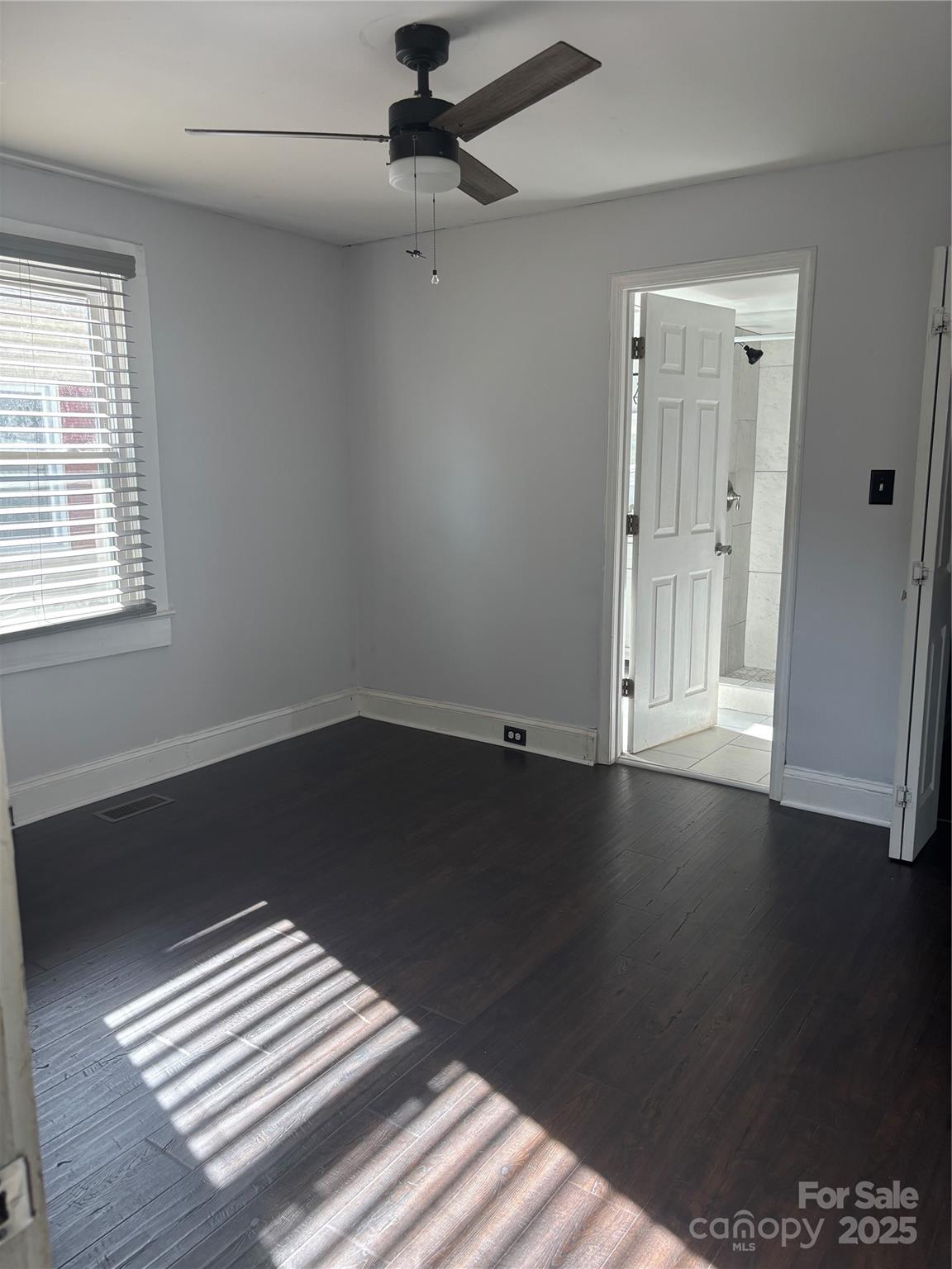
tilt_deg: -11.9
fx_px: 953
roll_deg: -0.4
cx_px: 476
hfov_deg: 53.1
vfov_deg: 67.3
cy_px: 634
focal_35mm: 26
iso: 80
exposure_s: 1/121
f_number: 1.6
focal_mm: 5.96
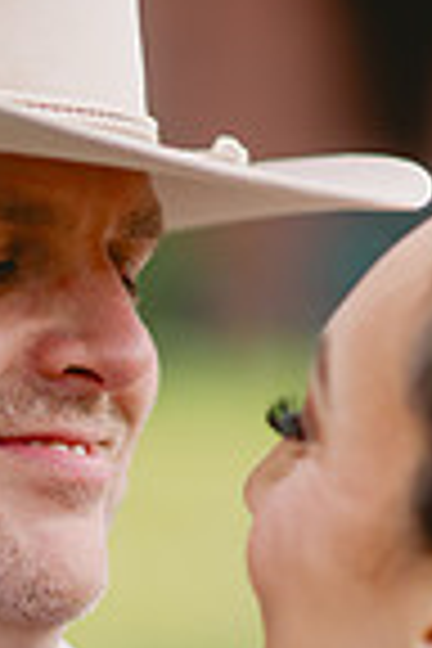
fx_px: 4788
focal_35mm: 266
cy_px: 878
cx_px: 40
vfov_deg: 7.6
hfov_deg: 5.2
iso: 320
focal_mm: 85
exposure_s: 1/1250
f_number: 2
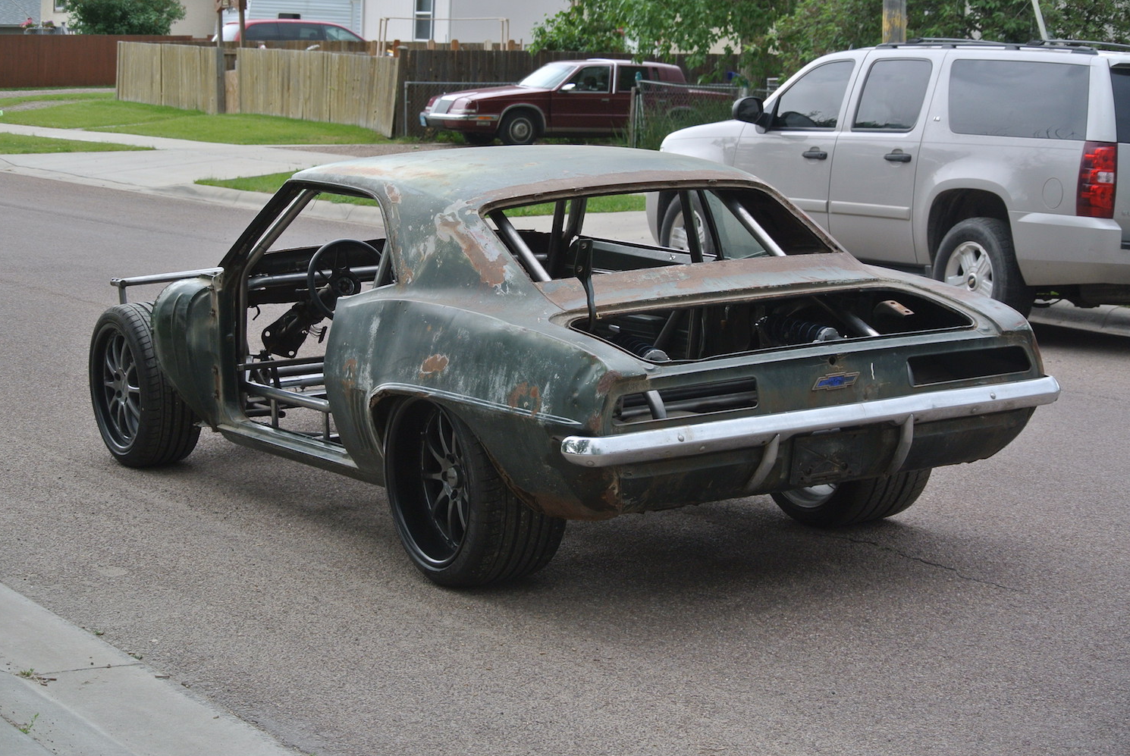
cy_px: 357
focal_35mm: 87
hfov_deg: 23.4
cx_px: 561
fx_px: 2734
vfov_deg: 15.7
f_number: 4
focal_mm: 30
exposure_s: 1/160
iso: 200
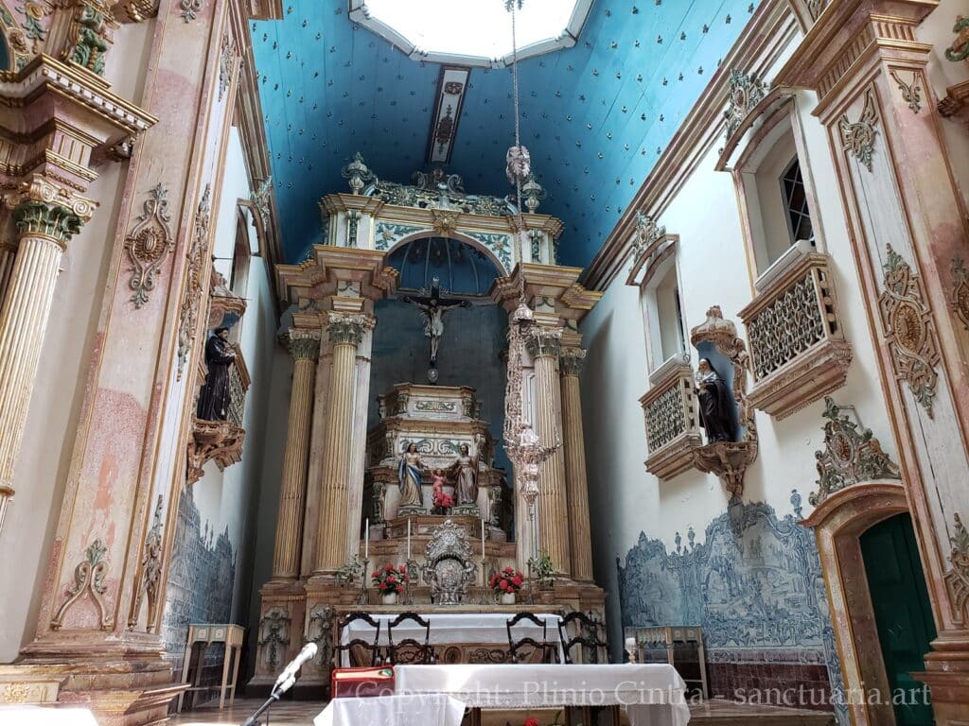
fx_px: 728
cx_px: 484
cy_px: 363
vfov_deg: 53.1
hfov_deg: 67.3
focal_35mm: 26
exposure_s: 1/24
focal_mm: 4.3
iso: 250
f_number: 2.4
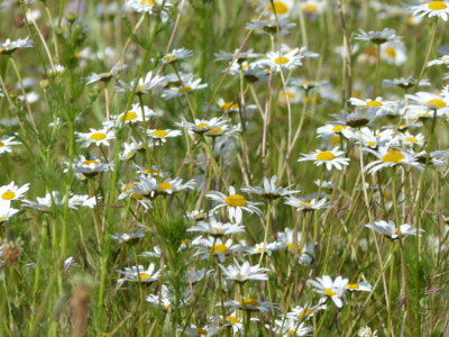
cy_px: 168
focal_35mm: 572
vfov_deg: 2.6
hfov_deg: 3.5
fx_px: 7419
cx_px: 224
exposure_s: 1/1300
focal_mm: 103
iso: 100
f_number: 4
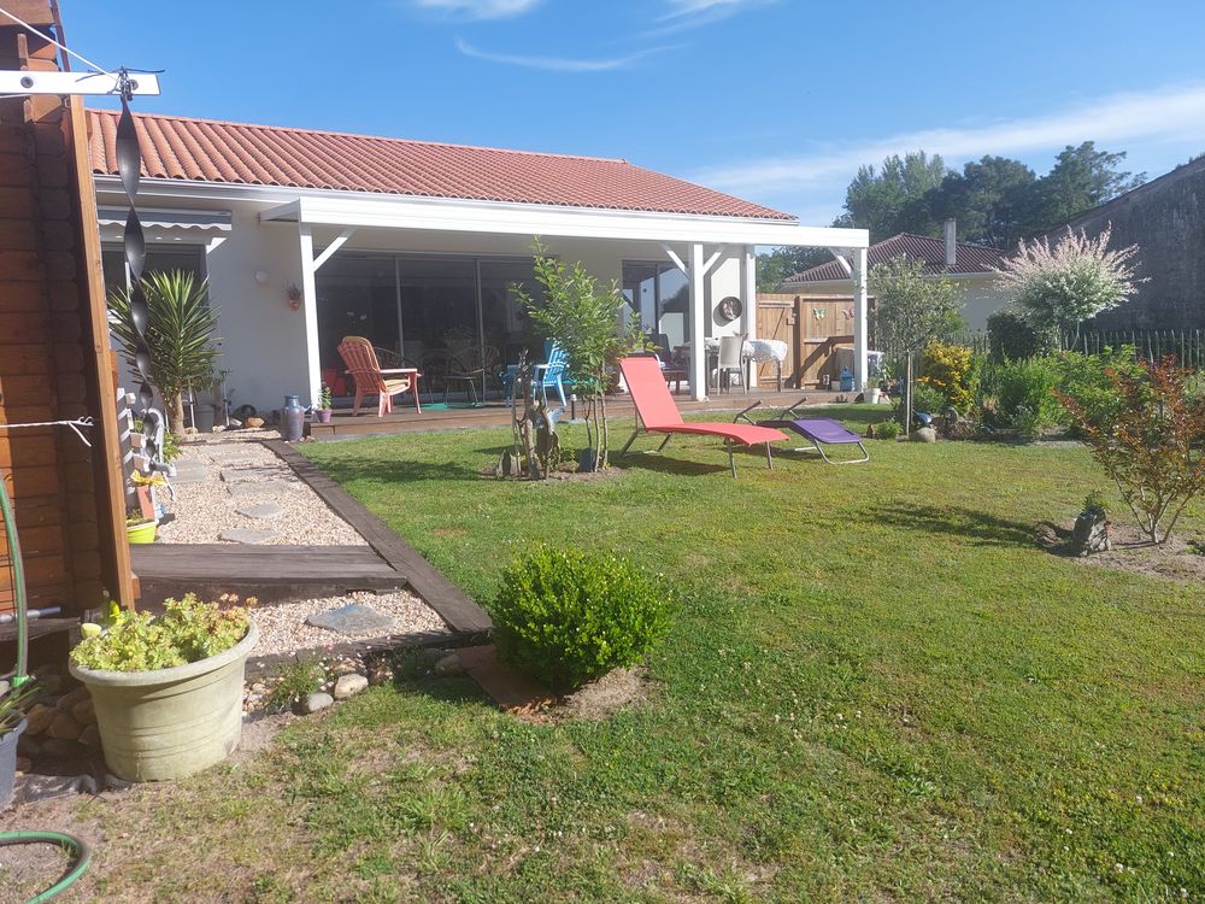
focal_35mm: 25
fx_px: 870
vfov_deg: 54.9
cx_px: 602
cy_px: 452
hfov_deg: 69.4
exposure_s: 1/774
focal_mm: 5.23
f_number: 1.8
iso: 25
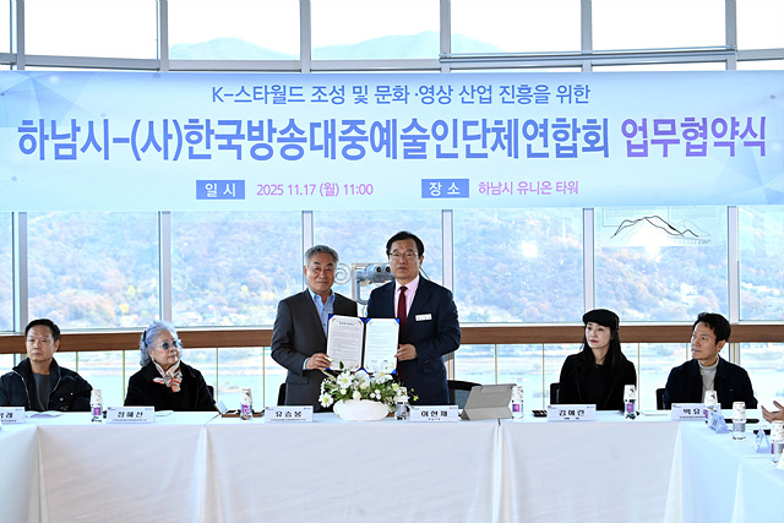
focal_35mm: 70
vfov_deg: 19.5
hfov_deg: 28.8
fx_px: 1525
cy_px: 262
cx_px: 392
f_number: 6.3
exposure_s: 1/200
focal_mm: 70
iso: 800
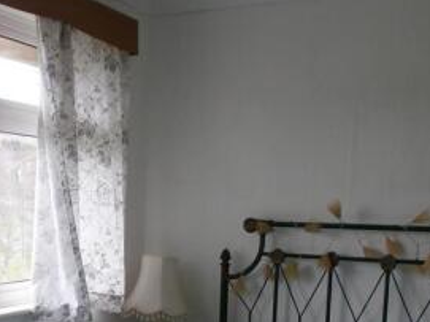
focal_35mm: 58
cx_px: 142
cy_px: 332
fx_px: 720
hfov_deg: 33.0
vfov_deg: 24.0
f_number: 2.9
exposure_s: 1/30
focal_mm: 4.8
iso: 125
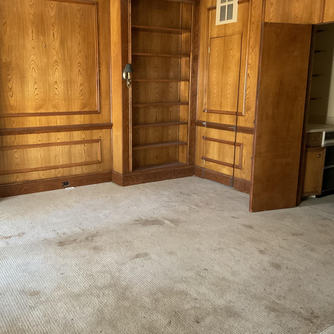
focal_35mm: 35
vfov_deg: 47.2
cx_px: 138
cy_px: 170
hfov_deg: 47.0
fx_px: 382
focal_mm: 3
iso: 250
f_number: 1.8
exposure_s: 1/60
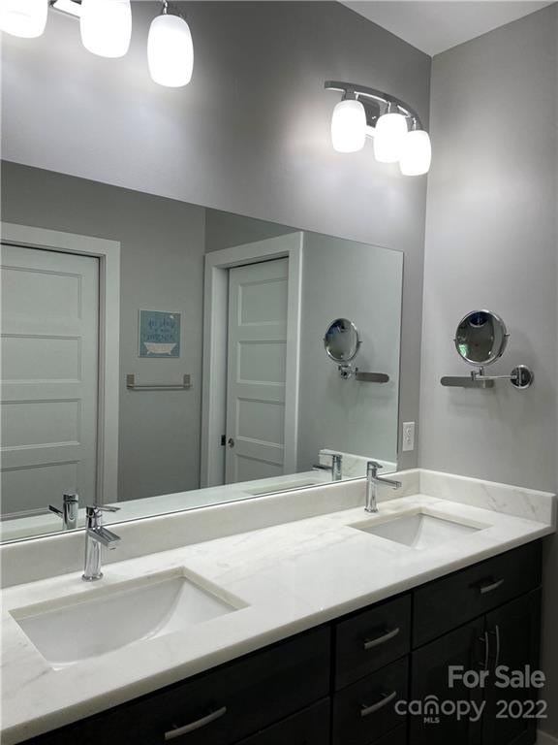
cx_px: 279
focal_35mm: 26
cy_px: 372
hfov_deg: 53.1
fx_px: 559
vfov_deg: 67.3
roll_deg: -0.6
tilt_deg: -1.0
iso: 32
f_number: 1.6
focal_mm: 4.2
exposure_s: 1/120
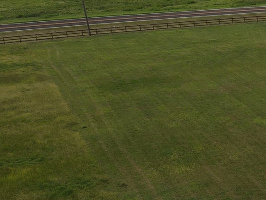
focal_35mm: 82
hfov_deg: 20.2
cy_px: 140
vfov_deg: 17.9
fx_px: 630
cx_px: 407
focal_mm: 4.5
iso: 100
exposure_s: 1/400
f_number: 2.8
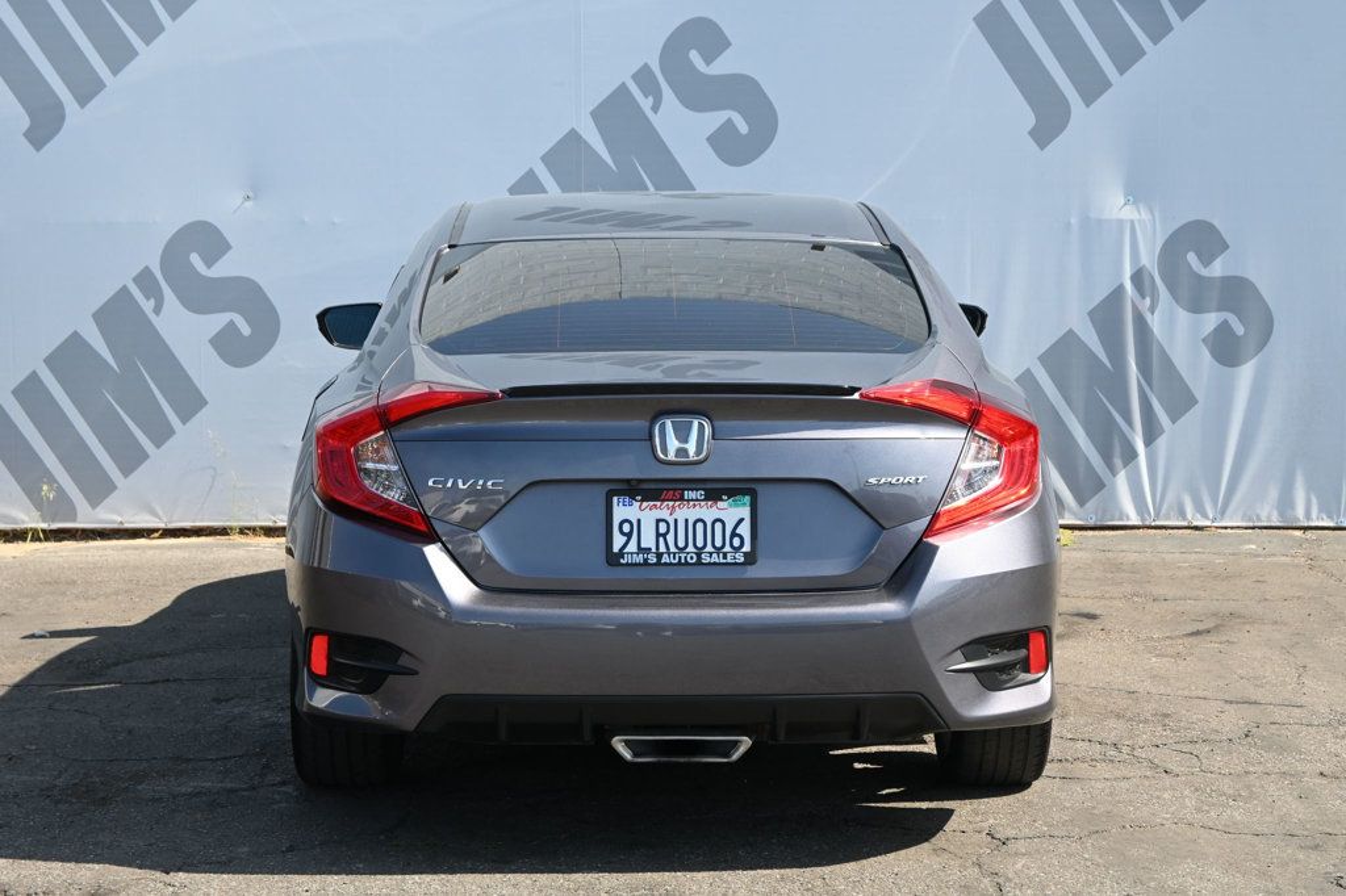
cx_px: 673
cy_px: 448
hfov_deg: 29.3
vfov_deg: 19.7
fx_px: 2579
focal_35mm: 69
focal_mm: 46
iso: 320
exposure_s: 1/250
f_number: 6
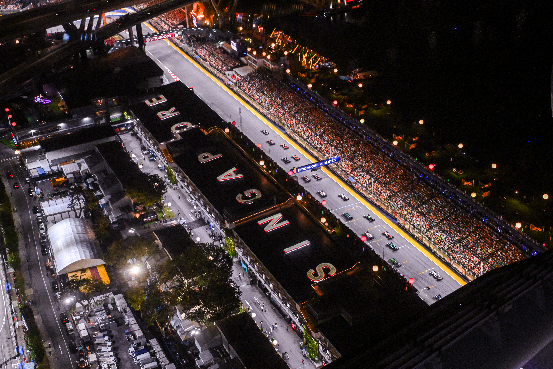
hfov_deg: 38.2
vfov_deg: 26.0
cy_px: 184
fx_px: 799
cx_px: 276
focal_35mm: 52
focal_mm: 52
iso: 6400
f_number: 8
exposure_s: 1/200
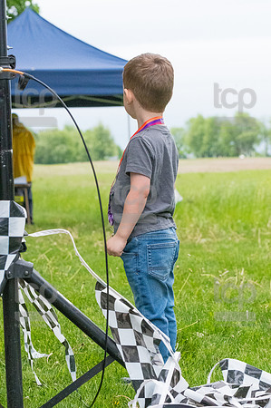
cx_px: 136
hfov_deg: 13.0
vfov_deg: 19.5
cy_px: 204
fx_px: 1188
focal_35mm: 105
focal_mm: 70
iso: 6400
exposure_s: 1/1250
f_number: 5.6
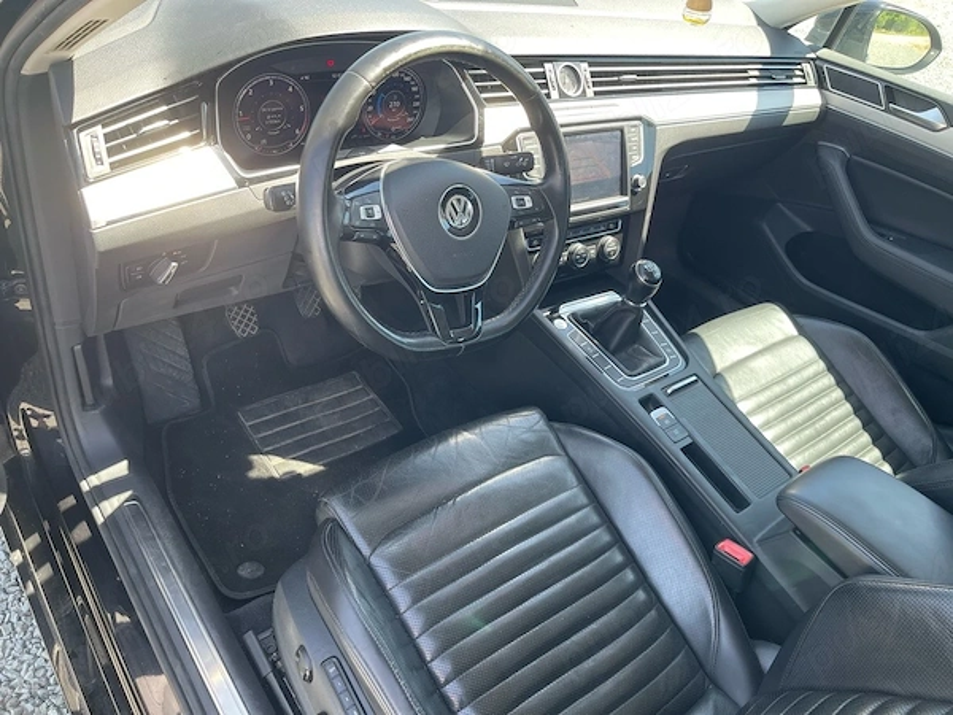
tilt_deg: -37.7
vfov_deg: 54.9
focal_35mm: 25
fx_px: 688
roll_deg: -11.9
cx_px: 476
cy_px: 358
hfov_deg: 69.4
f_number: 1.6
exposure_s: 1/121
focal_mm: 5.1
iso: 40
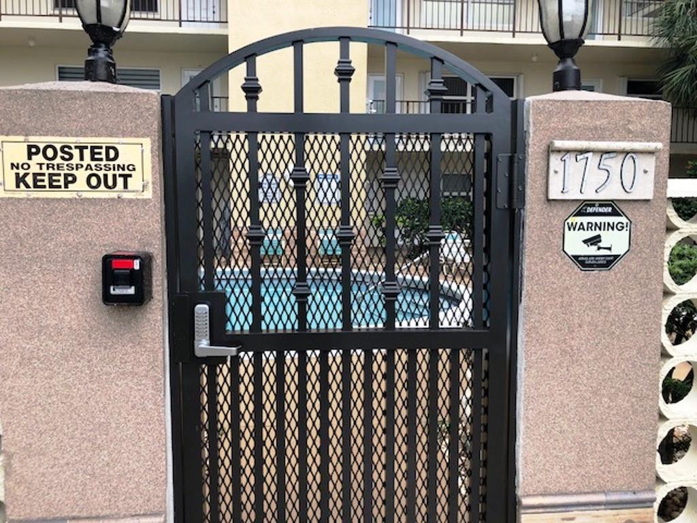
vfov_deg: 49.7
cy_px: 262
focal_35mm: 28
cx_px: 348
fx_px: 564
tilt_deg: -5.1
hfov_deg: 63.4
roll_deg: +0.6
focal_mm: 3.99
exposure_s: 1/397
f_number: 1.8
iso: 20
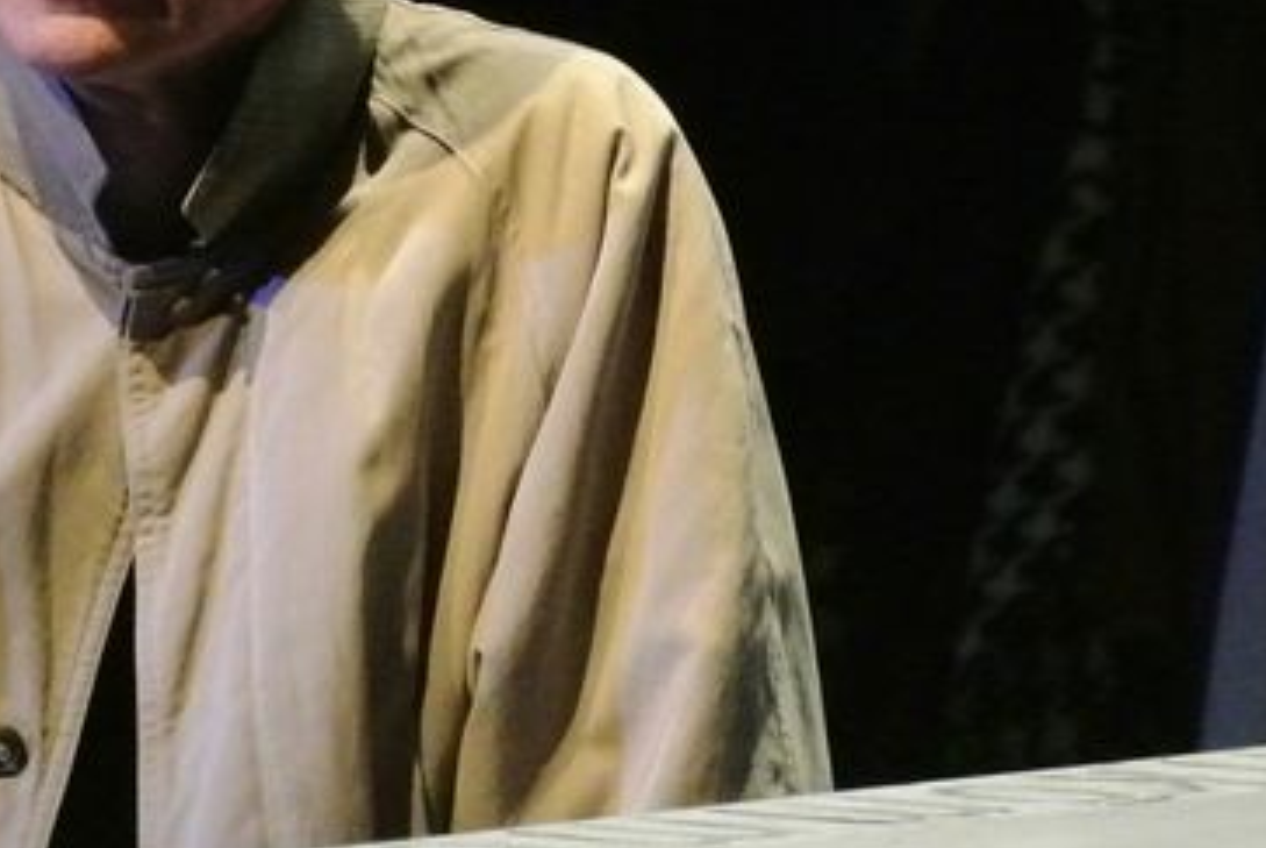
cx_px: 73
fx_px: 16759
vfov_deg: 2.9
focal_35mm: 476
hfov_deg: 4.3
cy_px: -33
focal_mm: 80.1
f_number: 5
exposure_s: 1/200
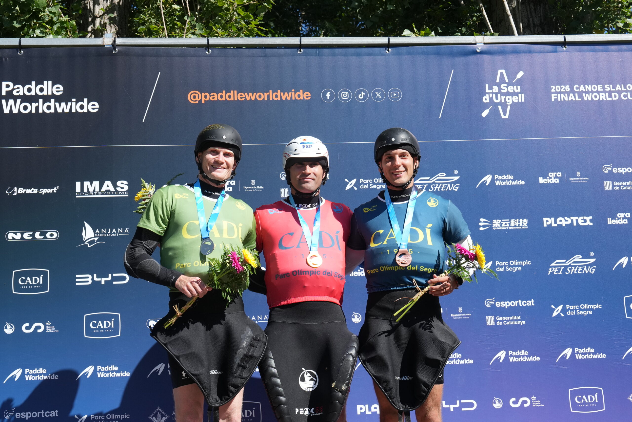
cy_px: 211
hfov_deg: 30.1
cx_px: 316
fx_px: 1176
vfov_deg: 20.3
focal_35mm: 67
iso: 640
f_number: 6.3
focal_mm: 45
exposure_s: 1/1600
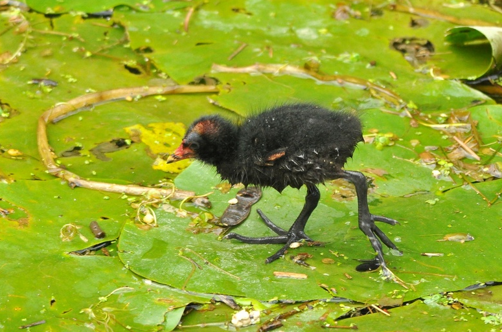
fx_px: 9043
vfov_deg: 2.1
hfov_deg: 3.2
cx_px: 258
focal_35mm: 650
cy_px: 167
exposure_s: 1/640
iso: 800
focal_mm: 420
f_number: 5.6
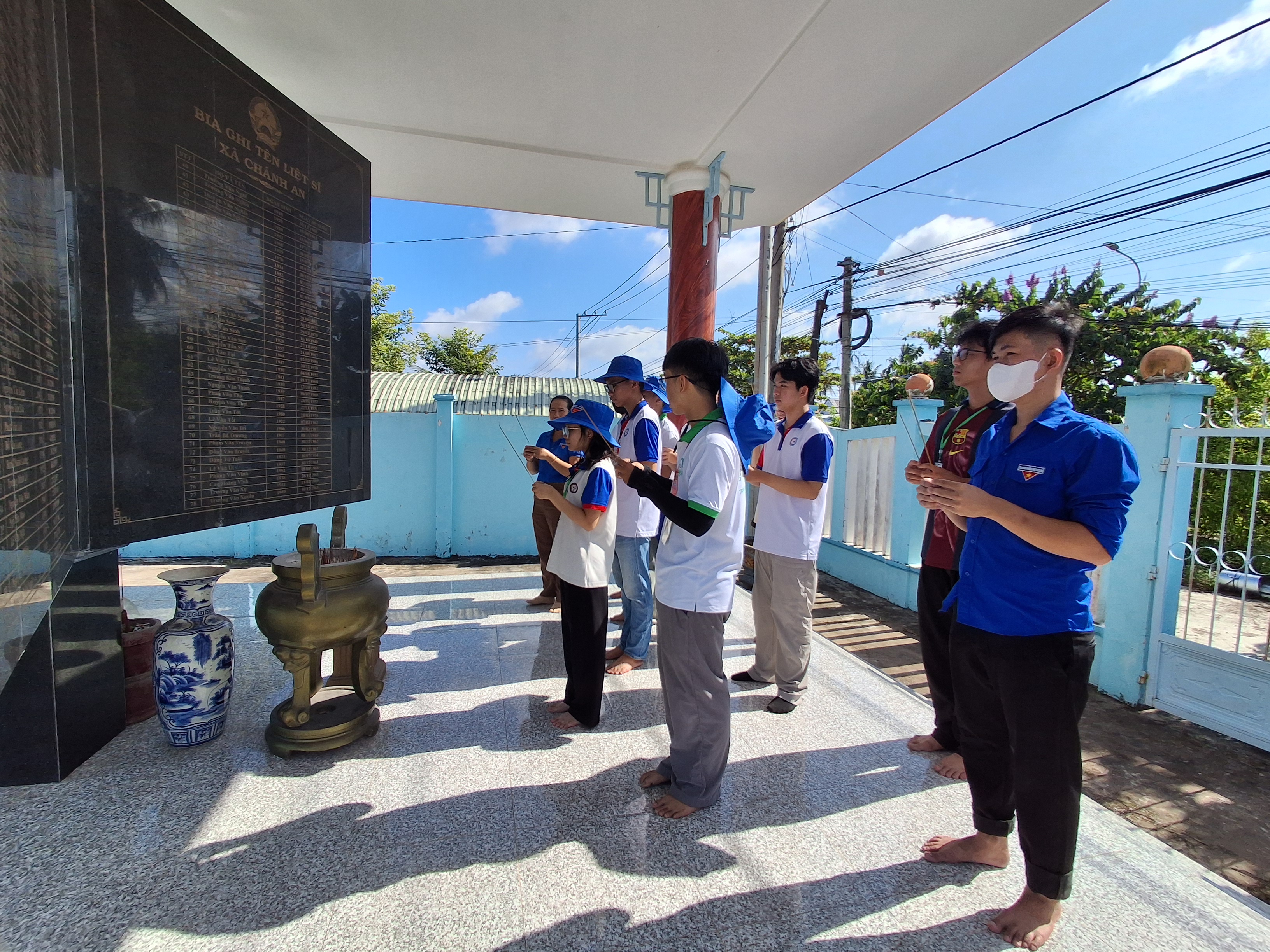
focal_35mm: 16
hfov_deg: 94.5
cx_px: 635
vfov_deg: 78.1
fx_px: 587
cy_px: 476
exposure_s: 1/1294
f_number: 2.2
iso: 40
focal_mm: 1.64
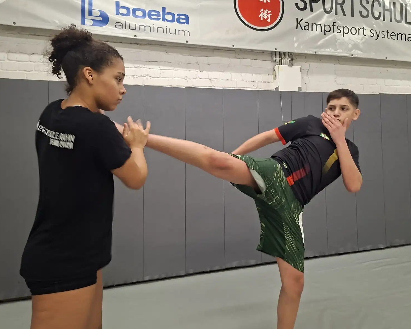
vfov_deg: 49.7
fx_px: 353
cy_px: 134
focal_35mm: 29
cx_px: 227
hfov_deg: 60.3
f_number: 1.8
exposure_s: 1/50
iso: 250
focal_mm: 5.54
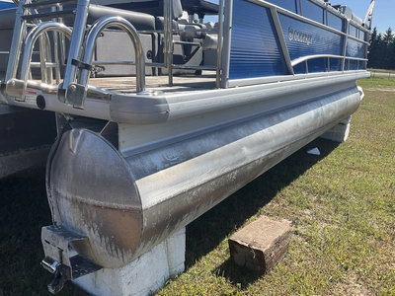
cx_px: 198
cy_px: 148
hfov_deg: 61.7
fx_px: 331
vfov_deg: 48.2
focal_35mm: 29
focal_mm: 3
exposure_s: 1/1076
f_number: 1.8
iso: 25
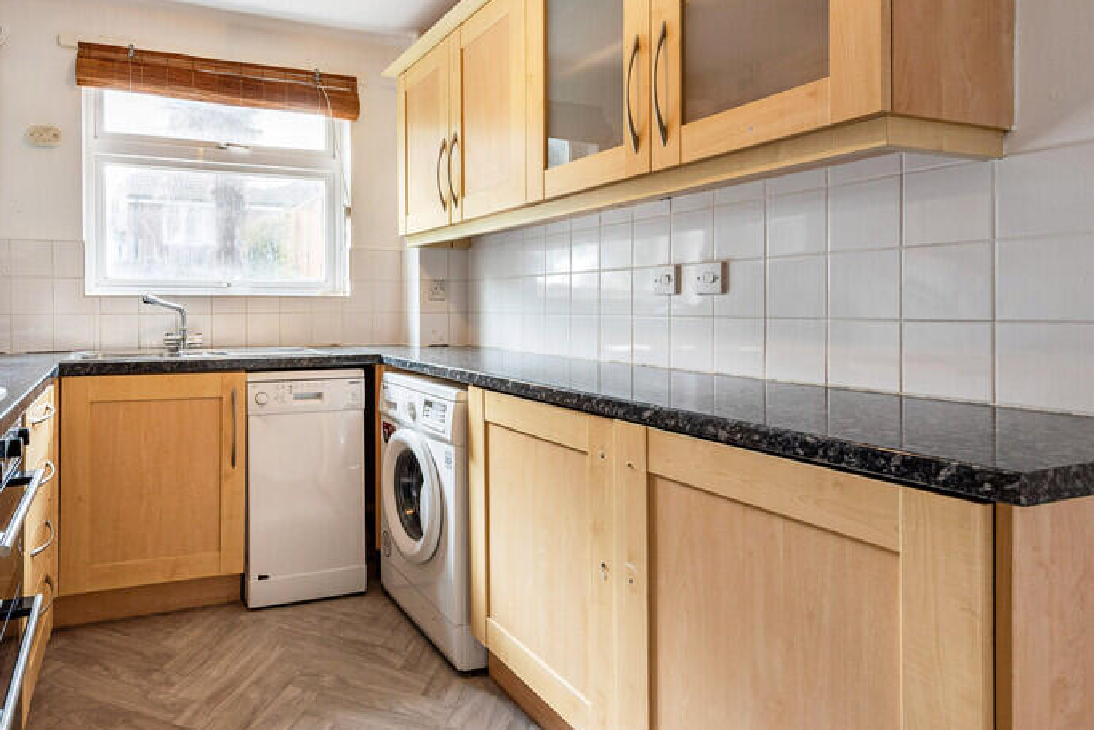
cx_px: 368
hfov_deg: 78.6
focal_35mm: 21
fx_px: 638
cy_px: 312
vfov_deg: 59.3
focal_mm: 14
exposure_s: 1/30
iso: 320
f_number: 7.1
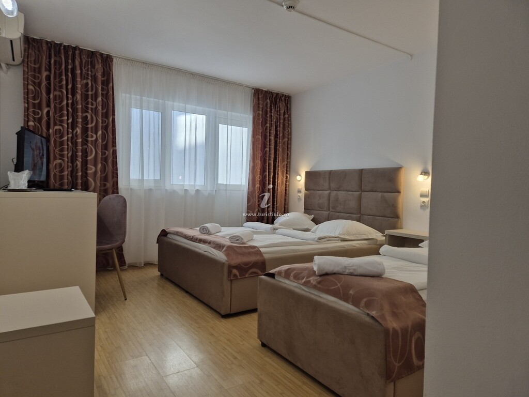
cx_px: 264
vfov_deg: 58.9
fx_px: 351
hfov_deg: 73.9
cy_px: 198
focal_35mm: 23
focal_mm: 5.4
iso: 100
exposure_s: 1/100
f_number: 1.8
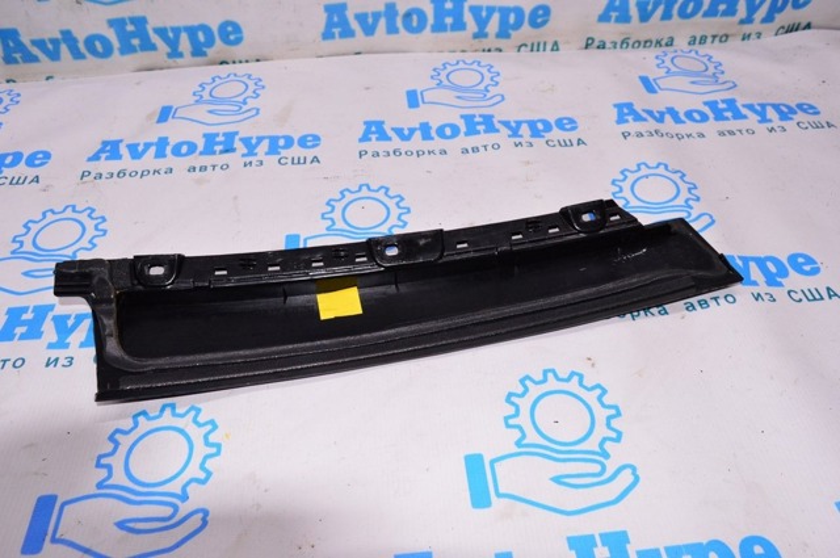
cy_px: 279
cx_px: 420
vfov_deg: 47.8
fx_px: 629
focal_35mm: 27
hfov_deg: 67.4
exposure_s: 1/200
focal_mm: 18
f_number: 8
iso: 1600
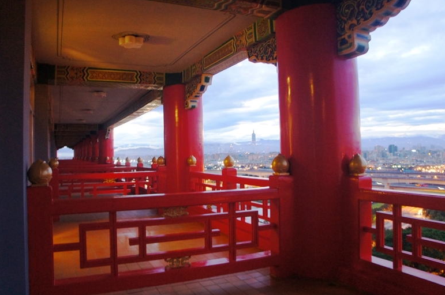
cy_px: 143
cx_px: 220
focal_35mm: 28
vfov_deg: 46.3
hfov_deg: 65.5
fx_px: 346
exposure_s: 1/4
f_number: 3.5
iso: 1600
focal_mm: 18
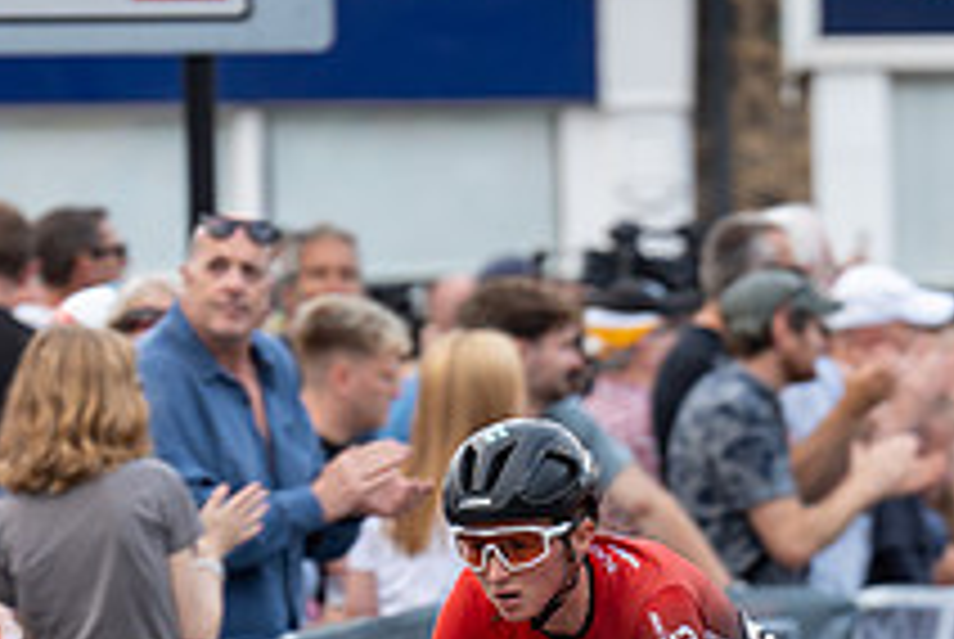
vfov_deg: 2.9
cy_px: 695
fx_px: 12552
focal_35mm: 473
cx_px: 423
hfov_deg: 4.4
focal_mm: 173
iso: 500
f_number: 3.2
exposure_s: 1/1000
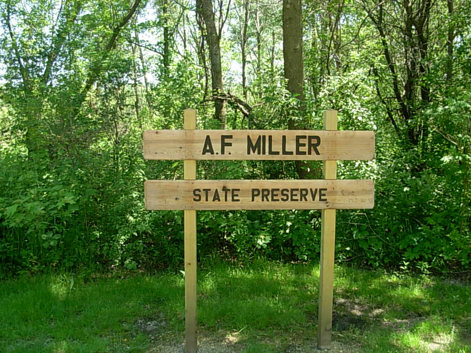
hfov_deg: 49.0
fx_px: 517
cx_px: 236
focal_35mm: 38
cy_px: 176
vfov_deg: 37.7
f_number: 2.9
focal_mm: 6.3
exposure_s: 1/121
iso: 79
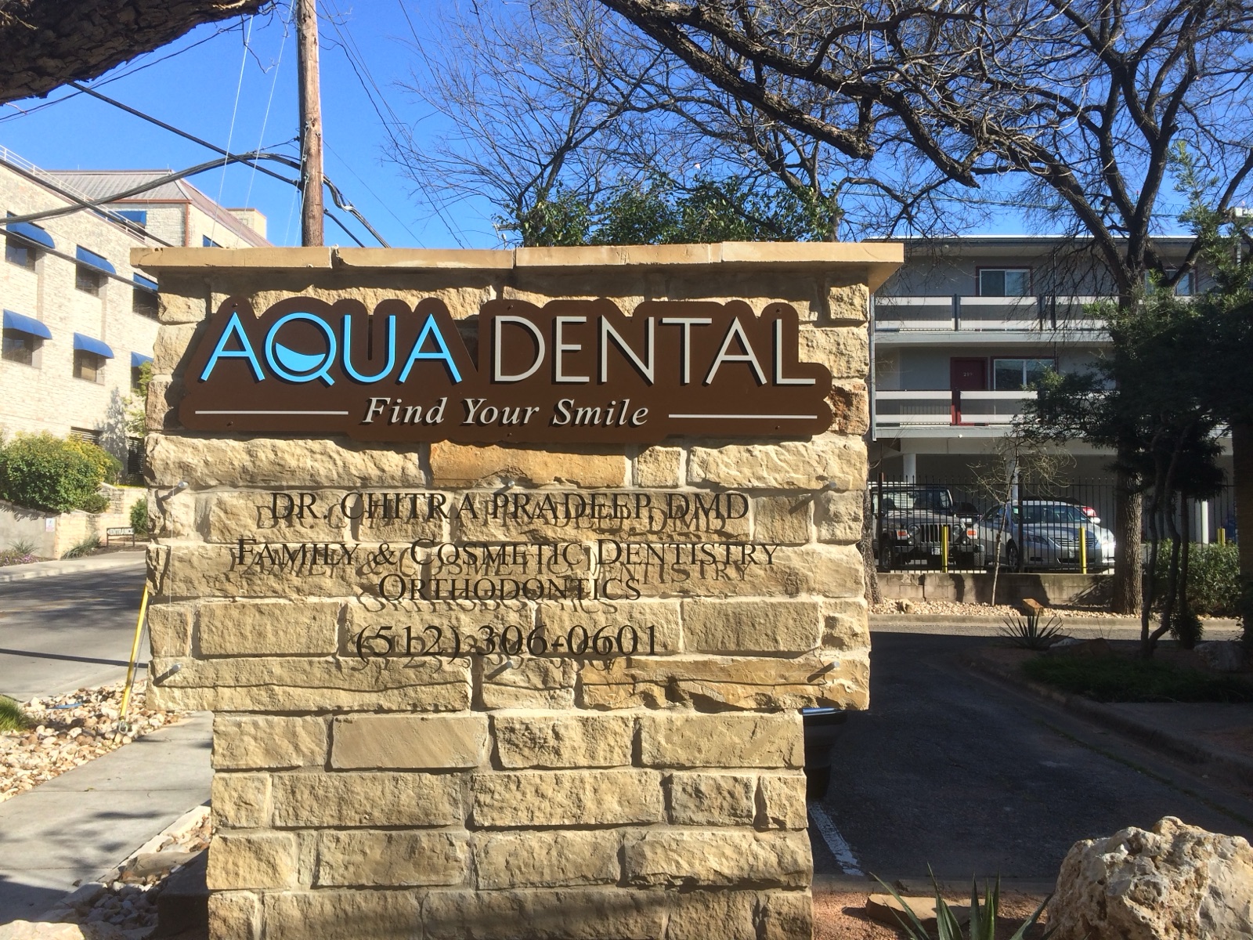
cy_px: 470
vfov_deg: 48.2
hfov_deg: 61.7
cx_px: 626
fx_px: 1050
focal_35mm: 29
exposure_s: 1/1244
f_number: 2.2
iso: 32
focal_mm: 4.15
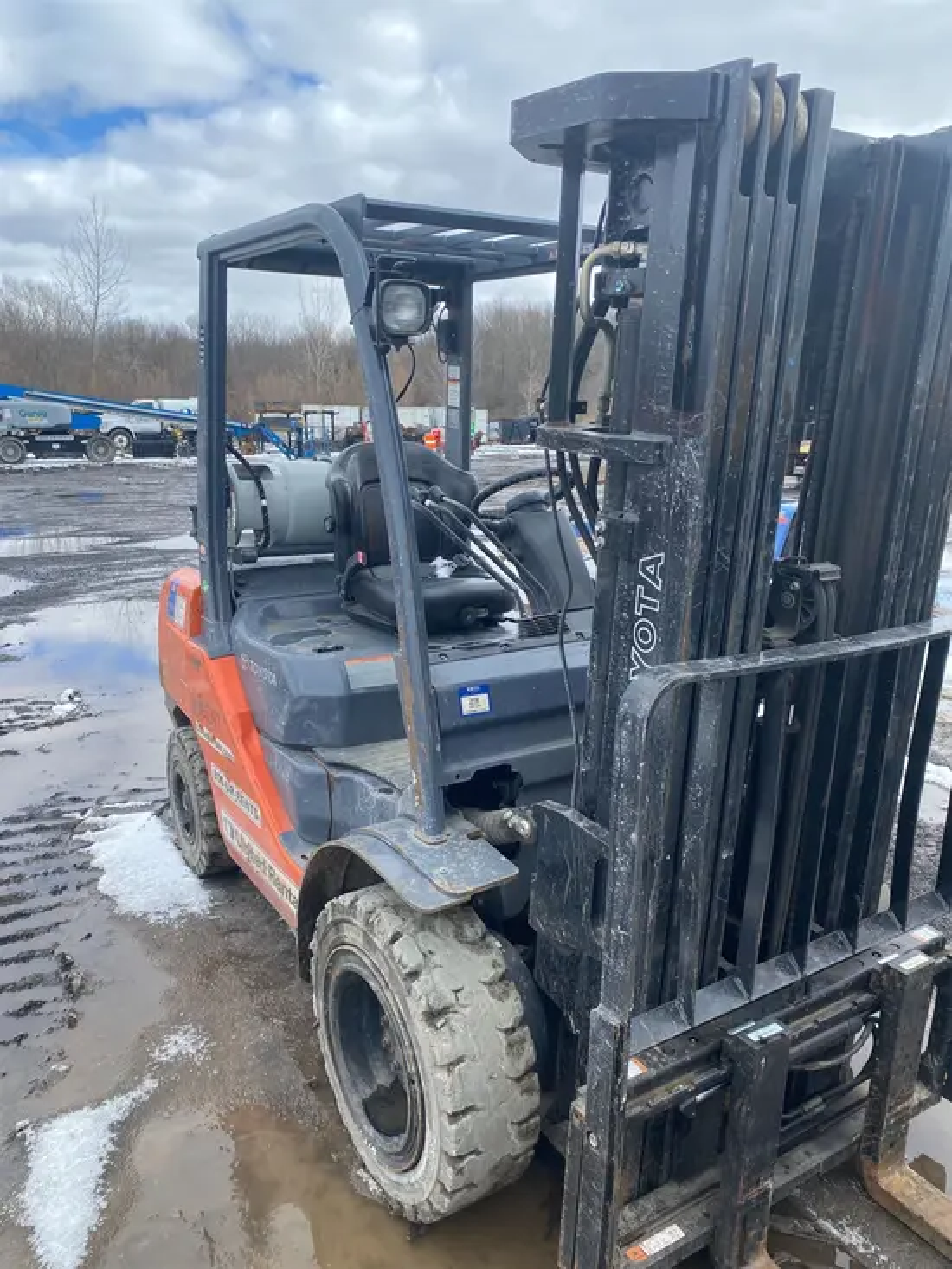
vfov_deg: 67.3
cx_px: 476
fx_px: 953
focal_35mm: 26
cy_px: 634
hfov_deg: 53.1
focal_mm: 4.25
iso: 32
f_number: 1.8
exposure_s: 1/998
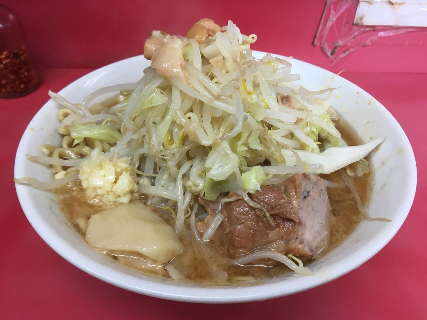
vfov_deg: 48.2
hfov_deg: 61.7
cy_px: 160
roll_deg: -1.5
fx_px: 358
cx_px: 214
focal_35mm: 29
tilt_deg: -39.5
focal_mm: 4.15
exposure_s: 1/33
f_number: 2.2
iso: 40
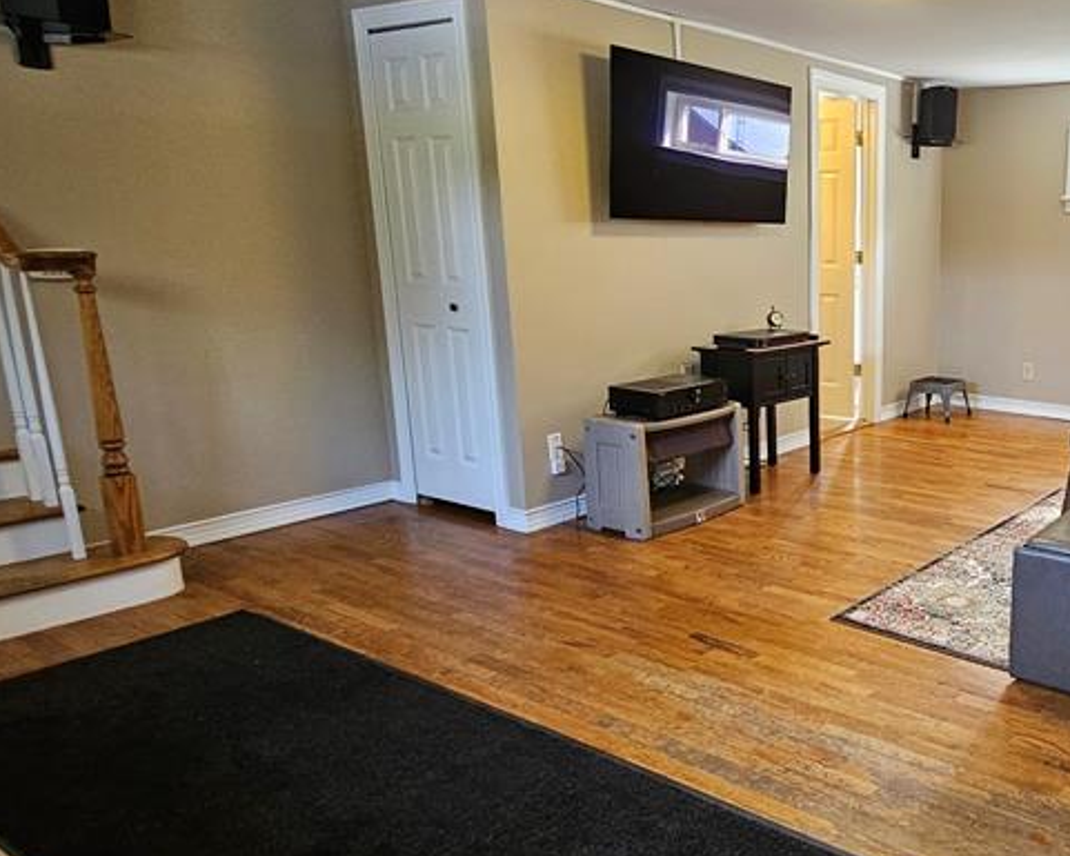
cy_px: 454
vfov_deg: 53.2
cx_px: 917
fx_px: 855
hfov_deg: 57.2
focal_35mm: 27
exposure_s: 1/30
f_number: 2.2
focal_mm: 2.2
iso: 320
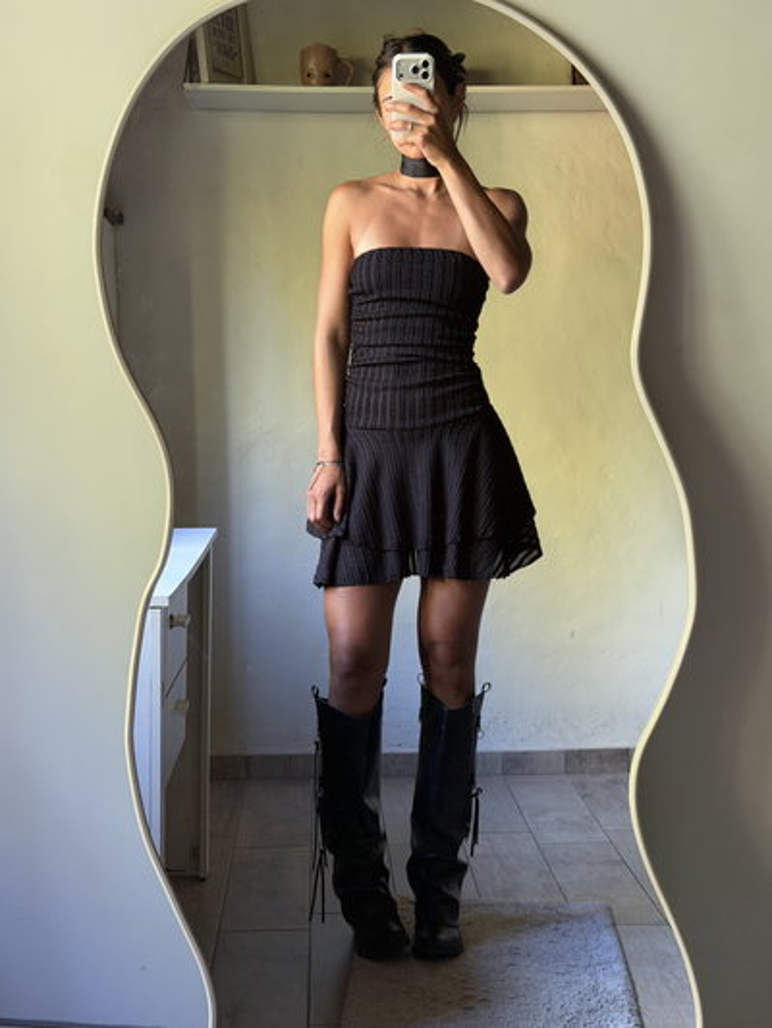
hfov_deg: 30.3
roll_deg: -0.4
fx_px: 1427
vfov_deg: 39.6
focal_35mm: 48
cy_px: 514
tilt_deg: -28.5
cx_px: 386
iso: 250
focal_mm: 6.76
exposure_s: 1/42
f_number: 1.78
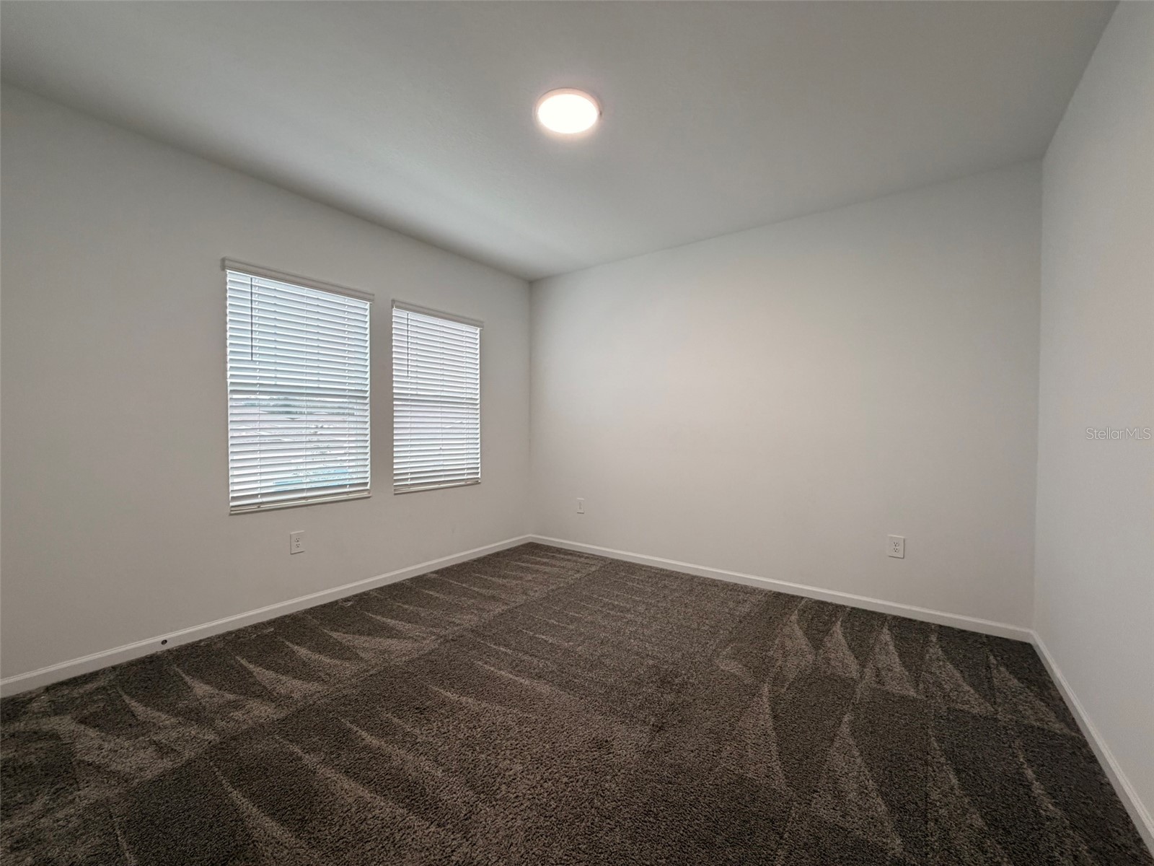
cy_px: 433
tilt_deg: -1.2
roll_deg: +0.0
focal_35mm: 14
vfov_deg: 85.7
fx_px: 467
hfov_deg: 102.1
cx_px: 577
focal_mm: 2.22
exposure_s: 1/120
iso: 200
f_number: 2.2
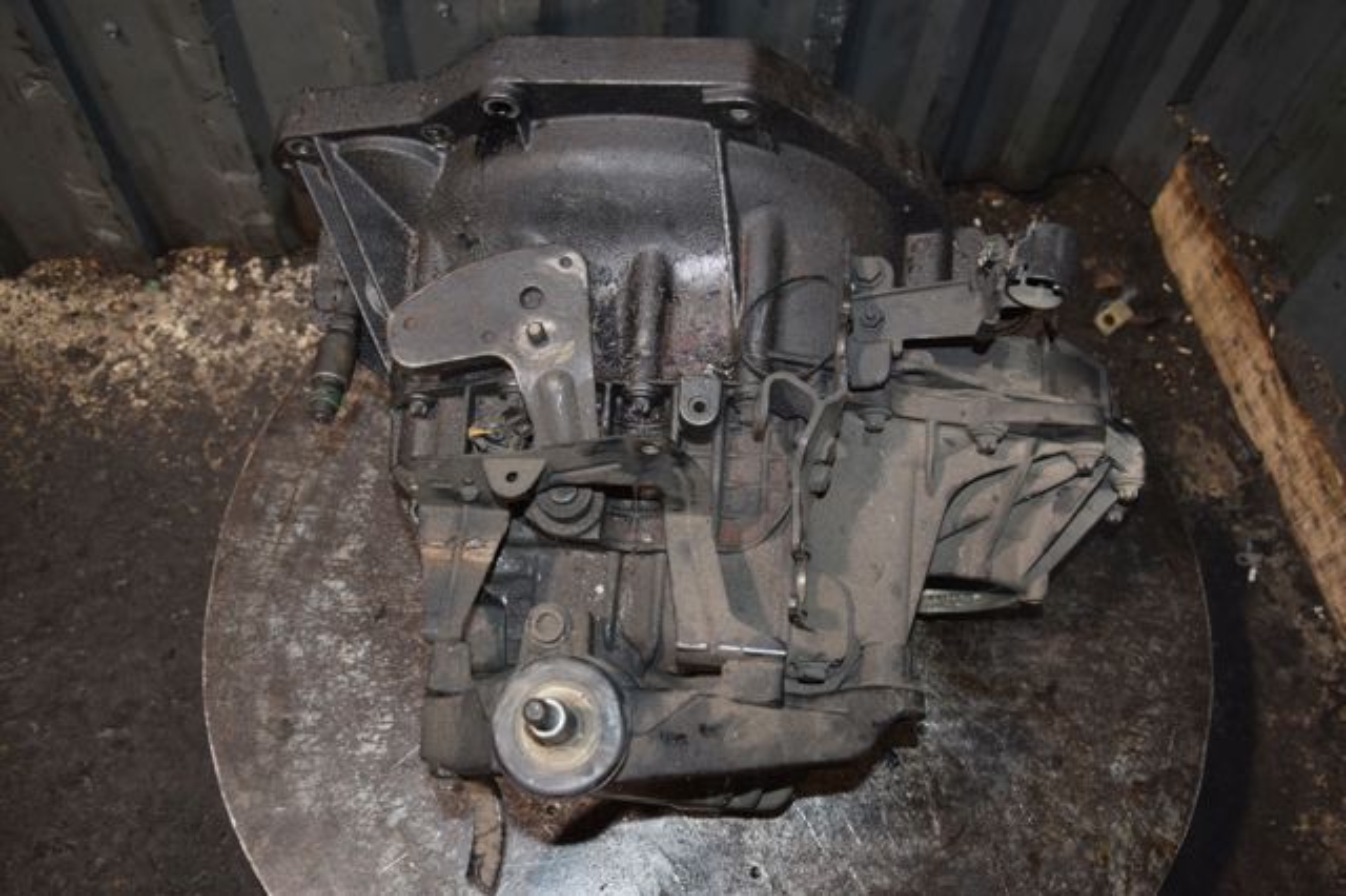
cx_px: 673
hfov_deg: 53.2
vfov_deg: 36.8
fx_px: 1345
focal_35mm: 36
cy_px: 448
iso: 800
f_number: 5
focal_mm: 24
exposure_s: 1/60
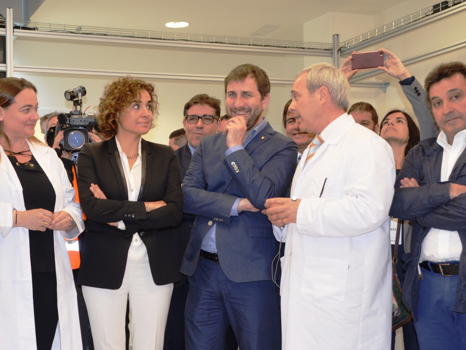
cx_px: 157
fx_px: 886
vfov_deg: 22.3
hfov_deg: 29.3
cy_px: 198
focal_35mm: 66
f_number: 4
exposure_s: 1/60
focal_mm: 27
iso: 560
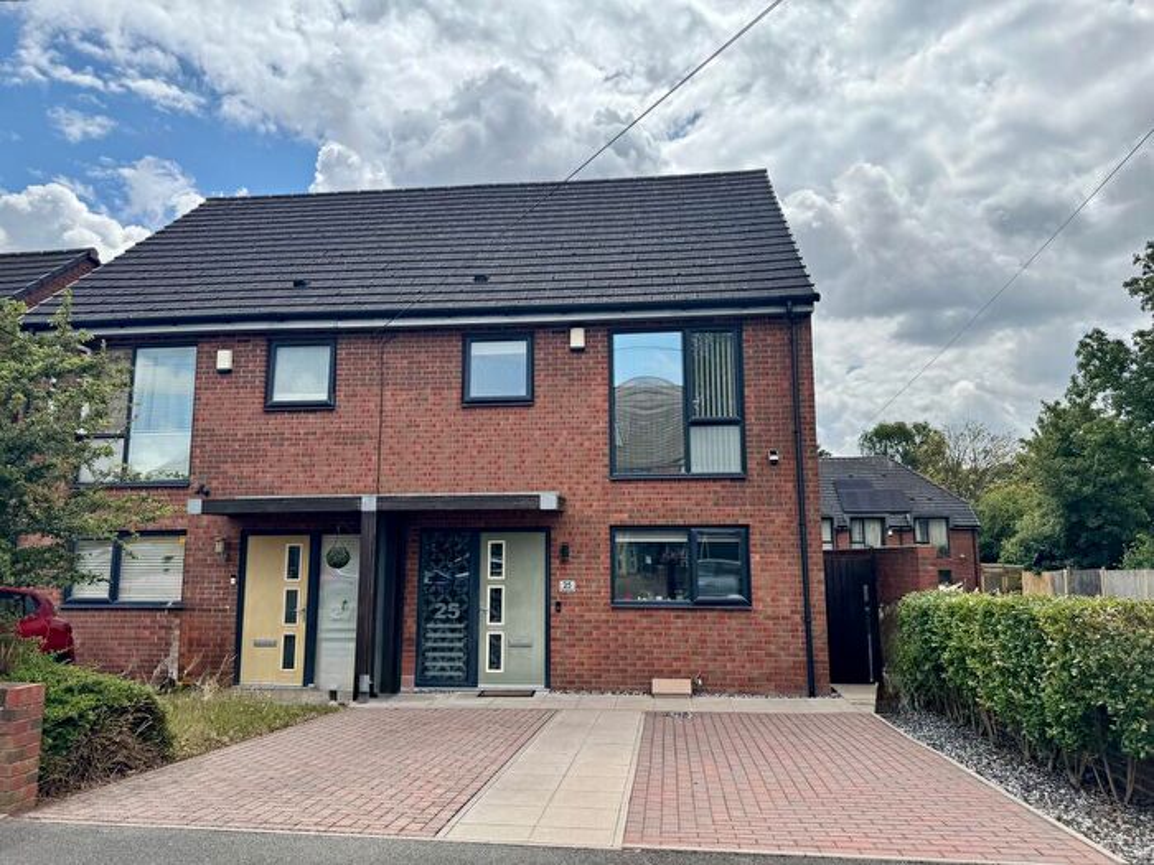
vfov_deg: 56.8
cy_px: 432
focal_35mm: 24
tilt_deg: +5.7
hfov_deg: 71.6
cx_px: 577
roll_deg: -0.6
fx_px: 800
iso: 80
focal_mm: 6.76
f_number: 1.78
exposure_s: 1/6410
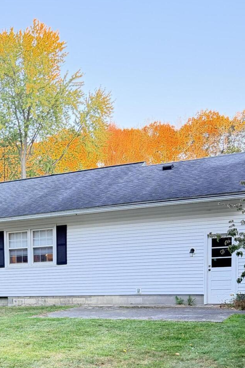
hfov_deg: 23.6
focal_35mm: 53
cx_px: -40
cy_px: 330
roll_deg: +1.1
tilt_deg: -8.1
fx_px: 541
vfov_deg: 35.4
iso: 200
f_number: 1.78
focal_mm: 6.76
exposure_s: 1/87
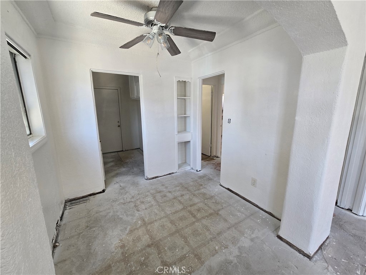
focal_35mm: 13
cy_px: 138
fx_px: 137
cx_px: 183
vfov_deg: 89.9
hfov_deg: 106.2
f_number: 2.2
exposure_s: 1/60
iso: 125
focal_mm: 2.2
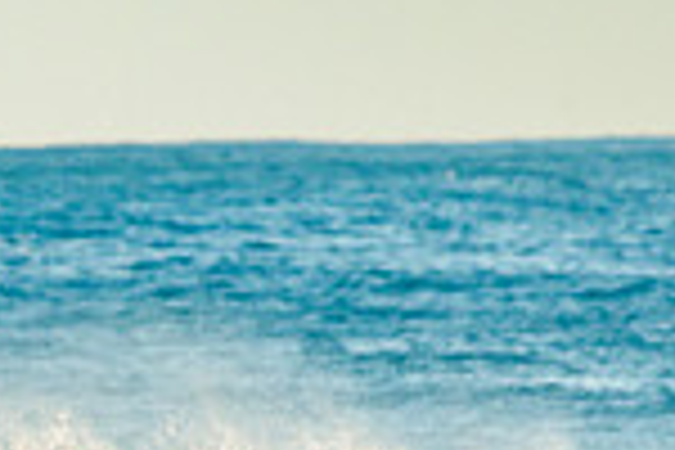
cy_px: 704
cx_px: -162
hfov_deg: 1.1
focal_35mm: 1933
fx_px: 36241
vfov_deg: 0.7
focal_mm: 500
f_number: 5.6
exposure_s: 1/1600
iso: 640
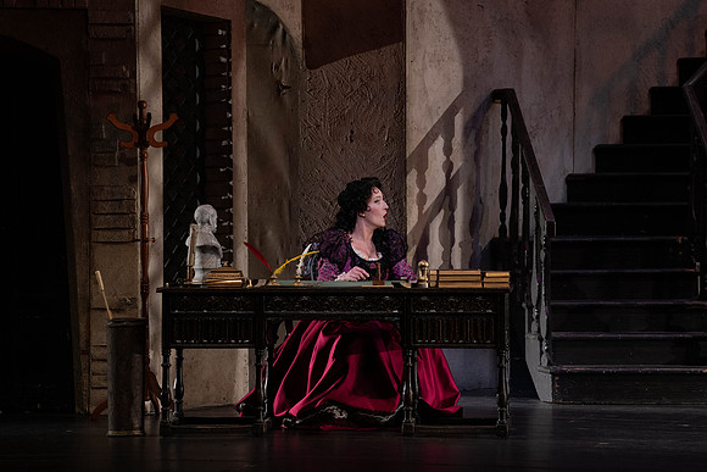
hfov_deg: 10.3
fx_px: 3929
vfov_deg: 6.9
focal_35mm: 200
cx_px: 354
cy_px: 236
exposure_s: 1/250
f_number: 7.1
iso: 3200
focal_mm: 200
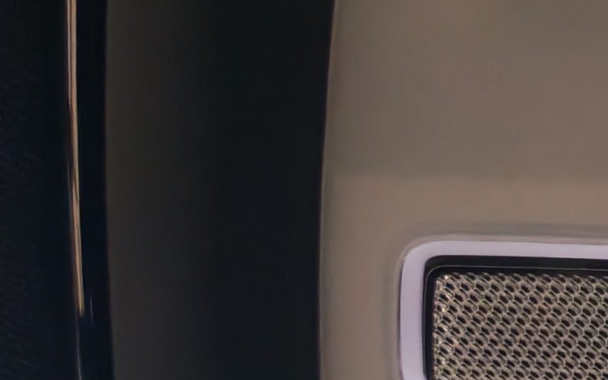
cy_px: 540
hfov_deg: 14.0
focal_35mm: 141
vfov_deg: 9.1
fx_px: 2337
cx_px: 894
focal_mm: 6.12
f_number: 1.9
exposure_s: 1/100
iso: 1000
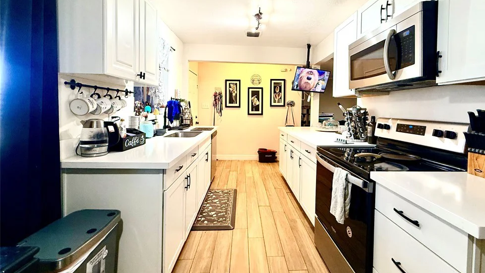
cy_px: 115
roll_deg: -0.9
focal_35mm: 16
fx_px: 206
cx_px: 254
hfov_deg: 99.3
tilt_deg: -0.9
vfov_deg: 66.7
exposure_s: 1/60
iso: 250
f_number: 2.2
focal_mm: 2.22
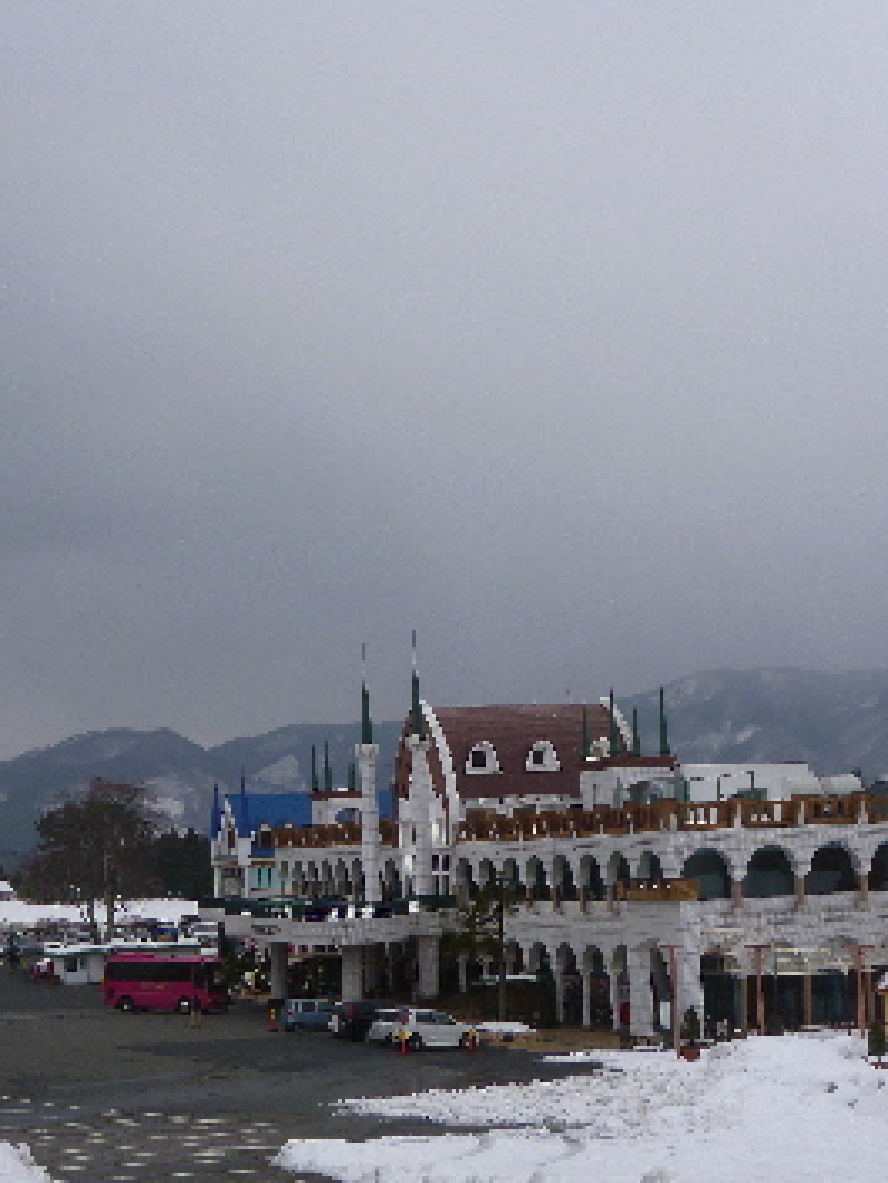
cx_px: 409
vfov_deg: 33.2
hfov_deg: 25.2
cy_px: 622
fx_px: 1983
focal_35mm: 58
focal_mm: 7.3
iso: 100
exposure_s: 1/1000
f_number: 3.1
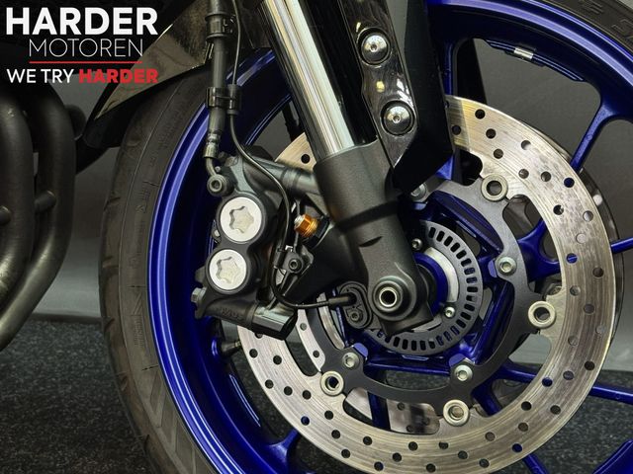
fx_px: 878
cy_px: 237
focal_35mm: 48
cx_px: 316
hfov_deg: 39.7
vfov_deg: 30.3
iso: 160
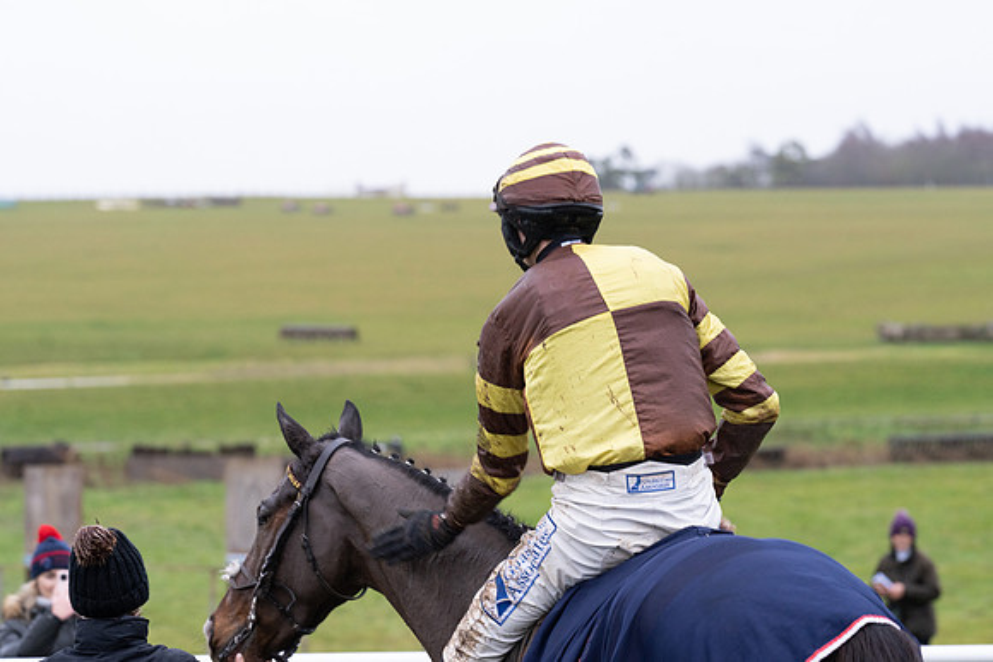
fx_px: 3724
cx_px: 496
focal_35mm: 135
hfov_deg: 15.2
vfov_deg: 10.2
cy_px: 331
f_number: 5
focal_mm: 135
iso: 2000
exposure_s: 1/125
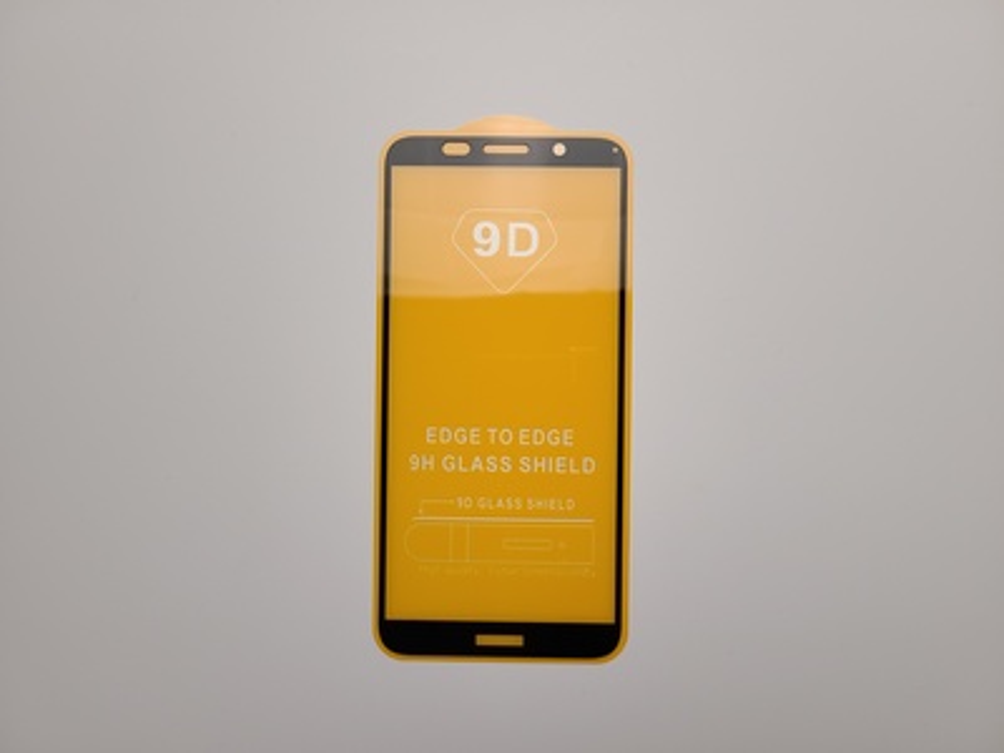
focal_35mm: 26
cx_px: 502
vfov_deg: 53.1
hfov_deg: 67.3
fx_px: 754
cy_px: 376
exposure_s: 1/100
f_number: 1.8
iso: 64
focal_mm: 5.4
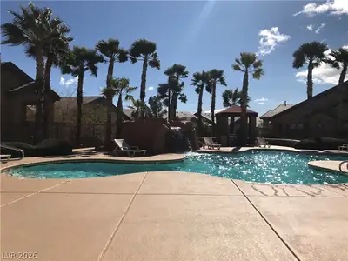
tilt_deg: -1.7
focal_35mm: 28
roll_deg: -1.9
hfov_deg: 63.4
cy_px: 130
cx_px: 174
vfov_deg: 49.7
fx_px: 281
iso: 25
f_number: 1.8
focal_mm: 3.99
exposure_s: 1/7407
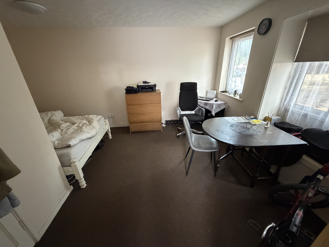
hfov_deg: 102.1
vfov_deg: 85.7
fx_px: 133
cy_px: 124
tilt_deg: -22.0
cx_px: 164
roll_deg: +2.1
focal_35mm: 14
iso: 1250
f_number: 2.2
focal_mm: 2.22
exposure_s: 1/60
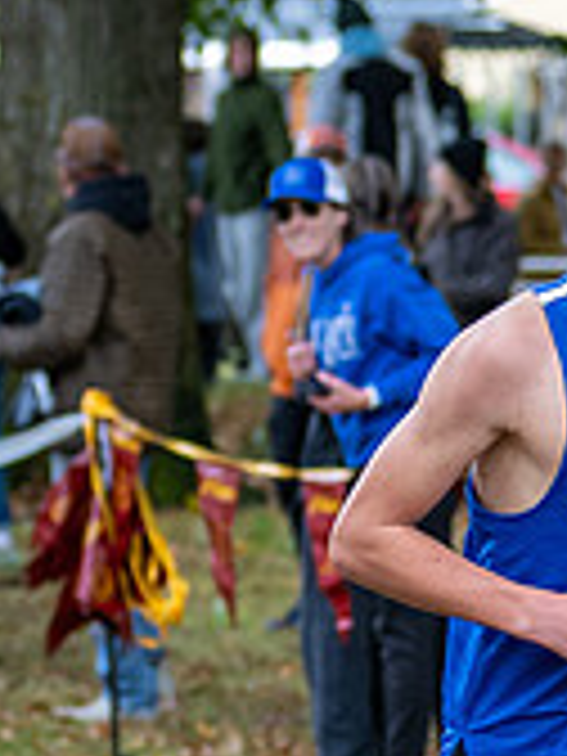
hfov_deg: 3.0
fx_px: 10963
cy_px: 834
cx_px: 385
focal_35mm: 502
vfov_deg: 3.9
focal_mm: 70
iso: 320
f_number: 2.8
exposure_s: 1/1000
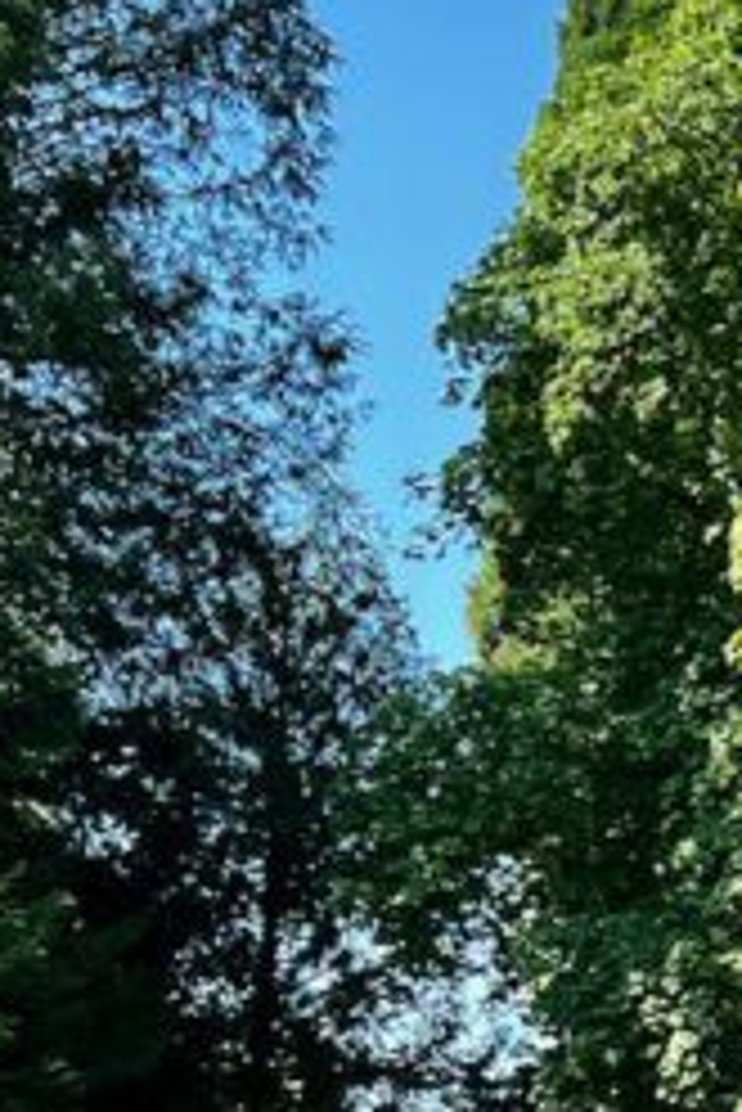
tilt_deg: +7.5
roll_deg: +1.2
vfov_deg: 17.6
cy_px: 1211
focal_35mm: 112
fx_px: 3458
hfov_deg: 10.9
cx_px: 1596
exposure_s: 1/1751
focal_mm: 5.7
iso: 50
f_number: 1.5
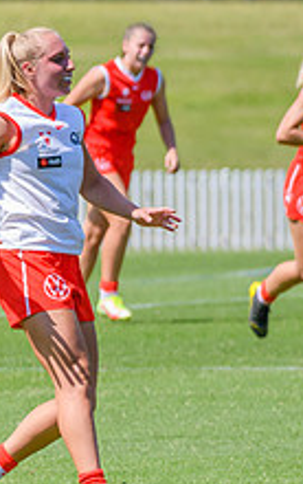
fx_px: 11847
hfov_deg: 1.5
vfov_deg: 2.3
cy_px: 301
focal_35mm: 899
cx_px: 539
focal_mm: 280
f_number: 8
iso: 800
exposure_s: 1/2000
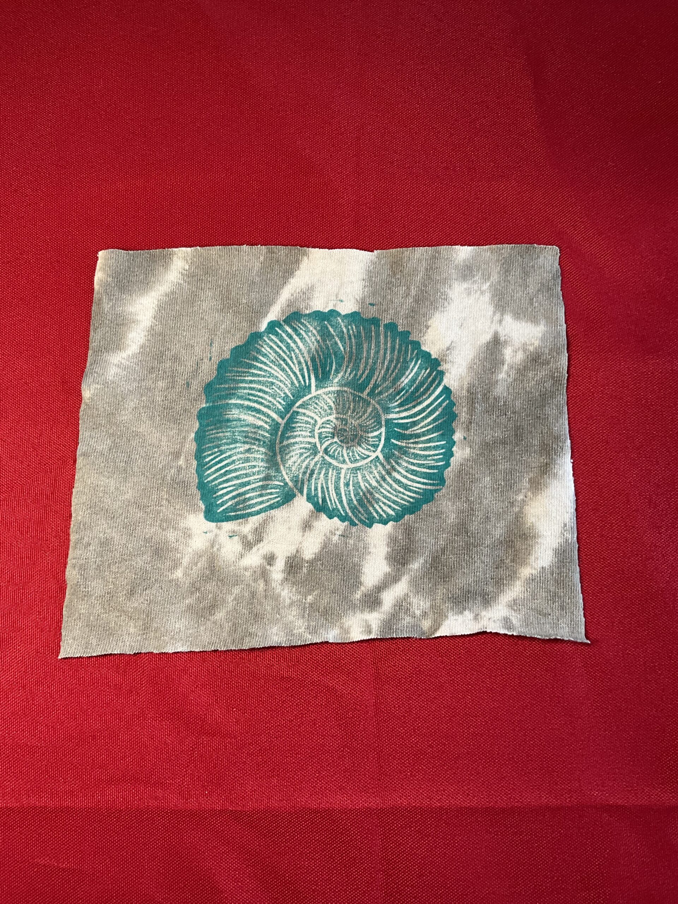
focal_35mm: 29
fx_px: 757
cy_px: 452
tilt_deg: -80.4
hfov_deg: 48.2
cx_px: 339
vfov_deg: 61.7
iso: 100
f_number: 1.8
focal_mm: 3
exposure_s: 1/60
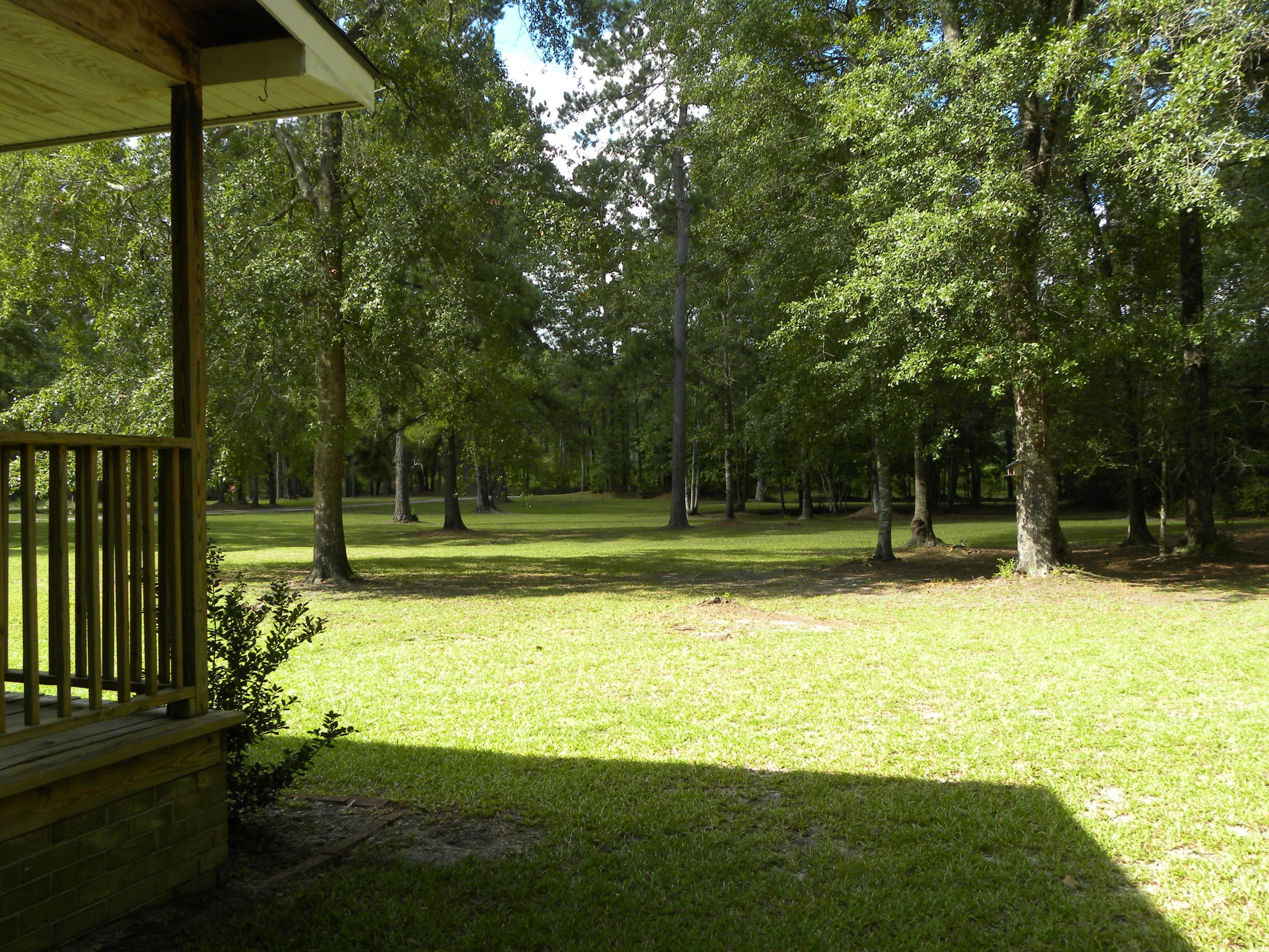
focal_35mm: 33
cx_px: 634
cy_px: 476
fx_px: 1210
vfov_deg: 42.9
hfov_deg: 55.4
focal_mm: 5.9
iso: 64
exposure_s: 1/174
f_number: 3.5
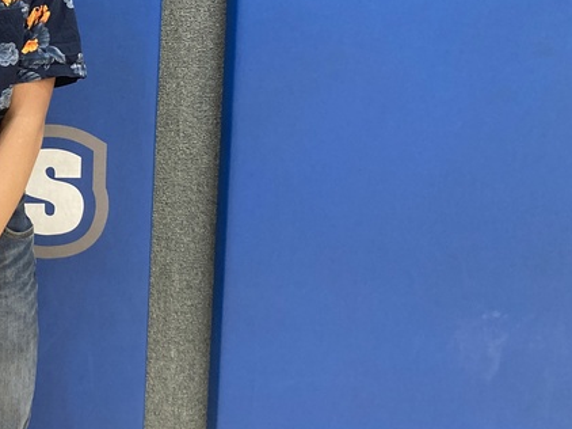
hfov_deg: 25.9
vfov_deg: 21.4
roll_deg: -0.1
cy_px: 102
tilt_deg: -9.3
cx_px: -96
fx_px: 1123
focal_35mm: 68
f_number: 1.8
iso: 100
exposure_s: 1/60
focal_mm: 3.99
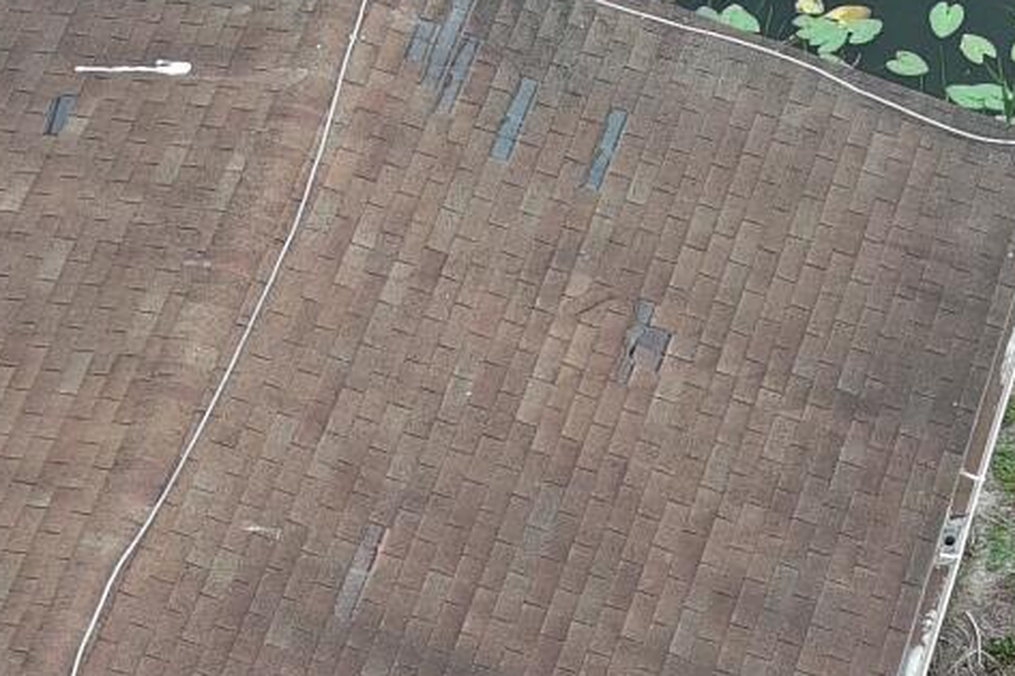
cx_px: 584
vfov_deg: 7.4
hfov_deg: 11.2
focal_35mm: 184
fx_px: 5186
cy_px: 715
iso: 100
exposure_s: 1/143
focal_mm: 10.57
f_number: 2.8
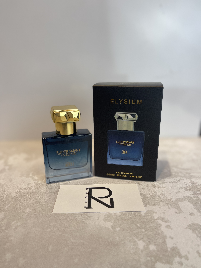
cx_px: 100
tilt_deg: -19.5
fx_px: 201
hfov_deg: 53.1
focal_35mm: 26
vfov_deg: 67.3
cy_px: 134
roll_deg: +0.6
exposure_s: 1/676
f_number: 1.6
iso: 50
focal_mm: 5.1
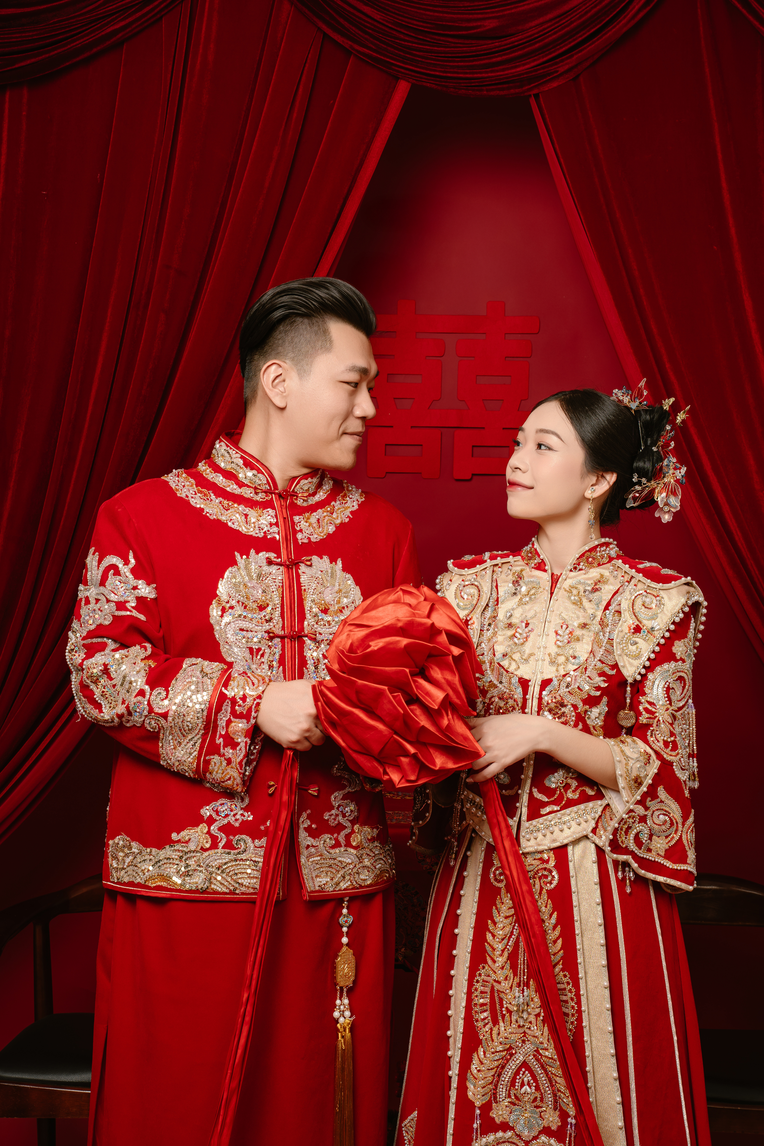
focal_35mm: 62
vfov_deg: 32.4
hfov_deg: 21.9
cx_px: 382
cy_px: 573
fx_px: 1974
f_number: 9
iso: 125
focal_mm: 62
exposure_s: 1/100
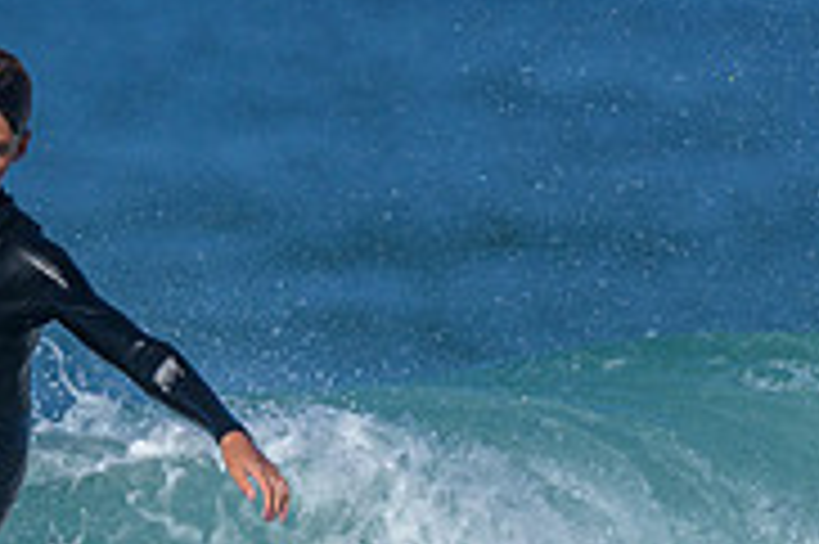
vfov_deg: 0.4
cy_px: 1048
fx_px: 79847
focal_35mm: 3513
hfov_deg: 0.6
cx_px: -139
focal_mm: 800
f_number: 6.3
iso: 200
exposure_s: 1/2000
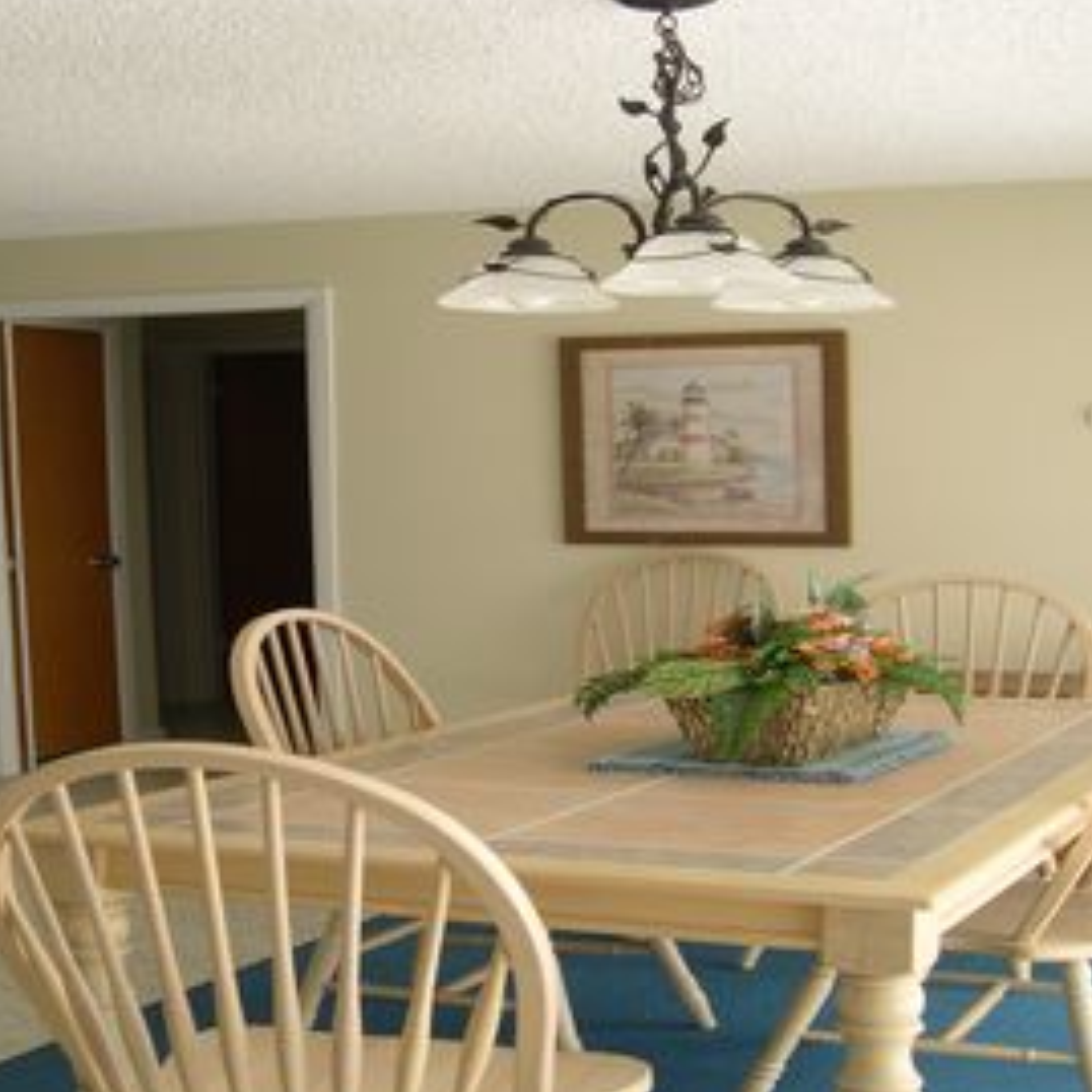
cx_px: 516
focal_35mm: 46
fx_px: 1642
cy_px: 540
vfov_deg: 36.8
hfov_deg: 36.8
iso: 100
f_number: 2.8
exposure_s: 1/263
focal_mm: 8
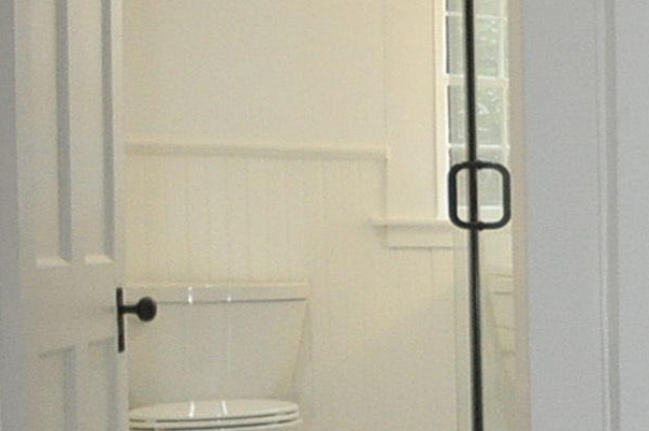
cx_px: 1527
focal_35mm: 72
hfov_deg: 15.6
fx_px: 1296
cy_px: 261
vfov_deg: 18.9
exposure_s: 1/125
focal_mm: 10
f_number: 4
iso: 1250
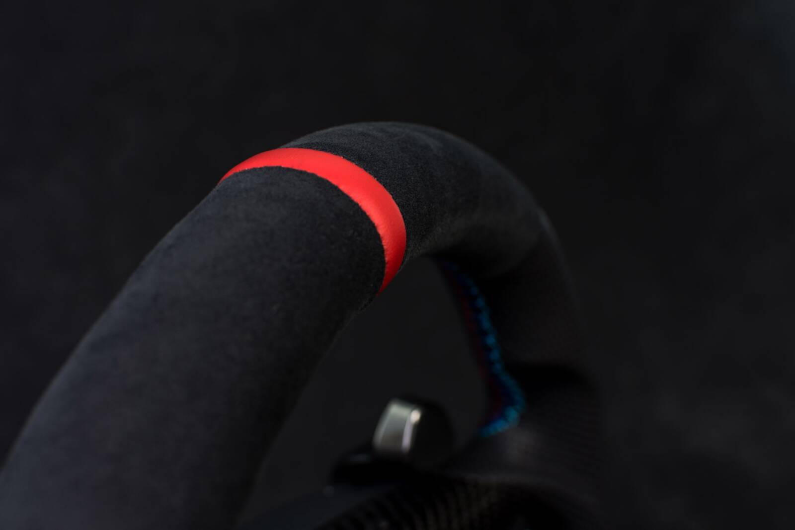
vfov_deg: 25.8
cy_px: 265
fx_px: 1159
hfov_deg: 37.8
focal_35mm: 52
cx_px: 398
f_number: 5.6
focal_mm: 35
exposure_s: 1/125
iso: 100
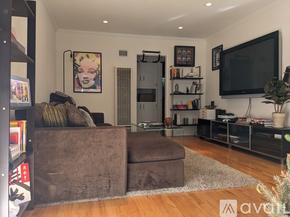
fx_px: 226
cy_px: 108
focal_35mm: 27
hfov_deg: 65.3
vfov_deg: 51.3
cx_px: 145
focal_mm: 4.38
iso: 47
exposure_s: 1/66.8
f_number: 1.73
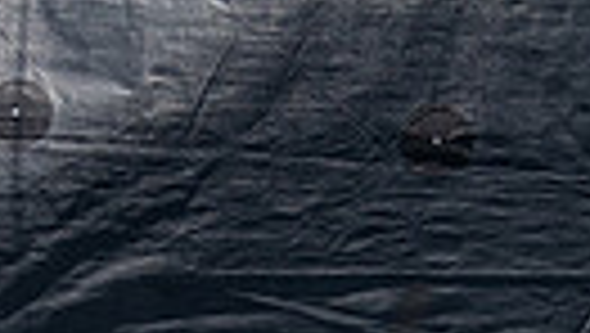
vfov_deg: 5.0
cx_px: 572
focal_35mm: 235
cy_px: 804
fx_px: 3680
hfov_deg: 9.1
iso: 400
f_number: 8
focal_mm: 47
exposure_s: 1/1600
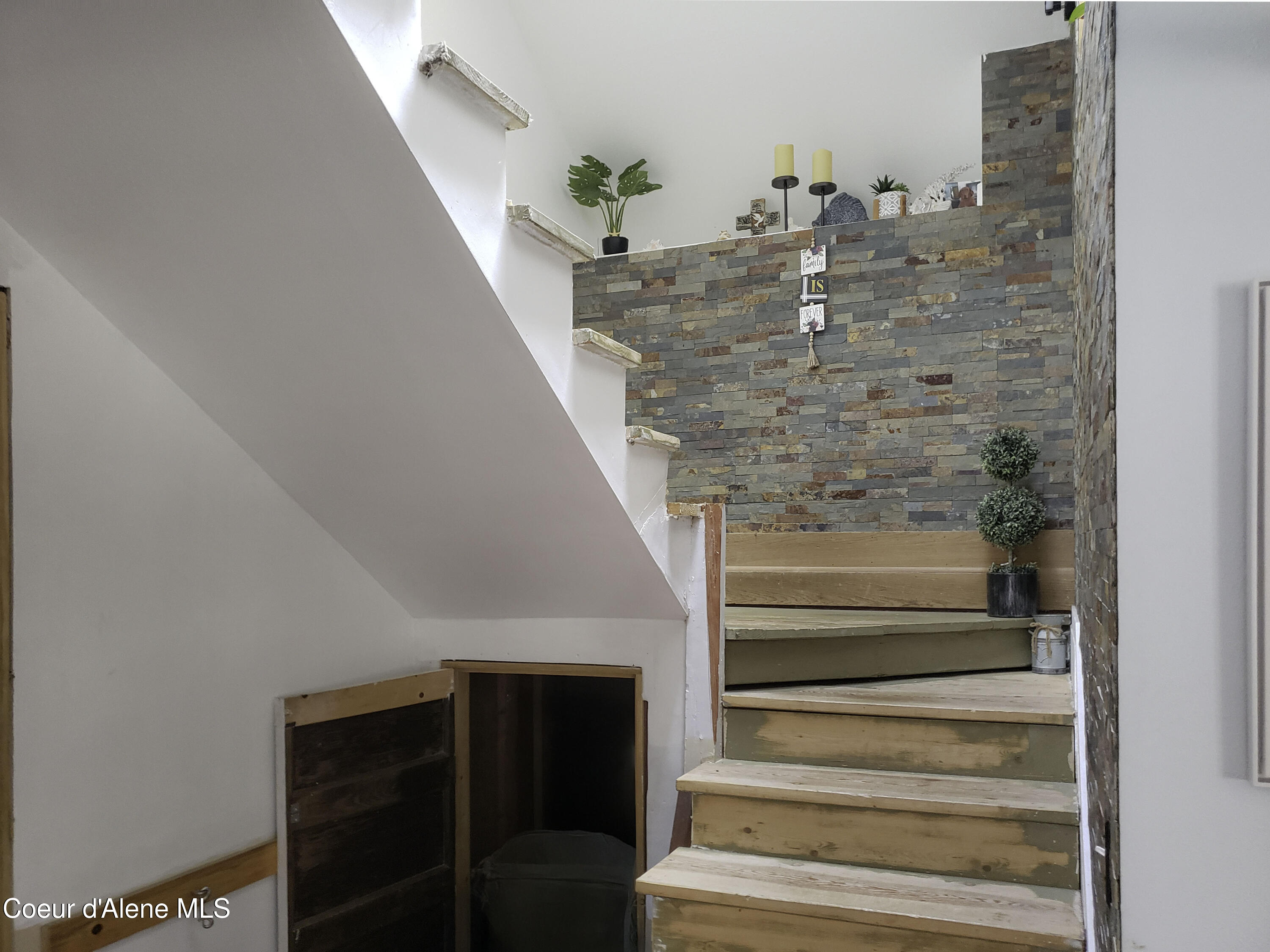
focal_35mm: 26
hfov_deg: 67.3
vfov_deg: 53.1
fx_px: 954
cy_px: 476
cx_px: 635
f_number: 1.5
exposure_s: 1/20
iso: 250
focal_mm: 4.3
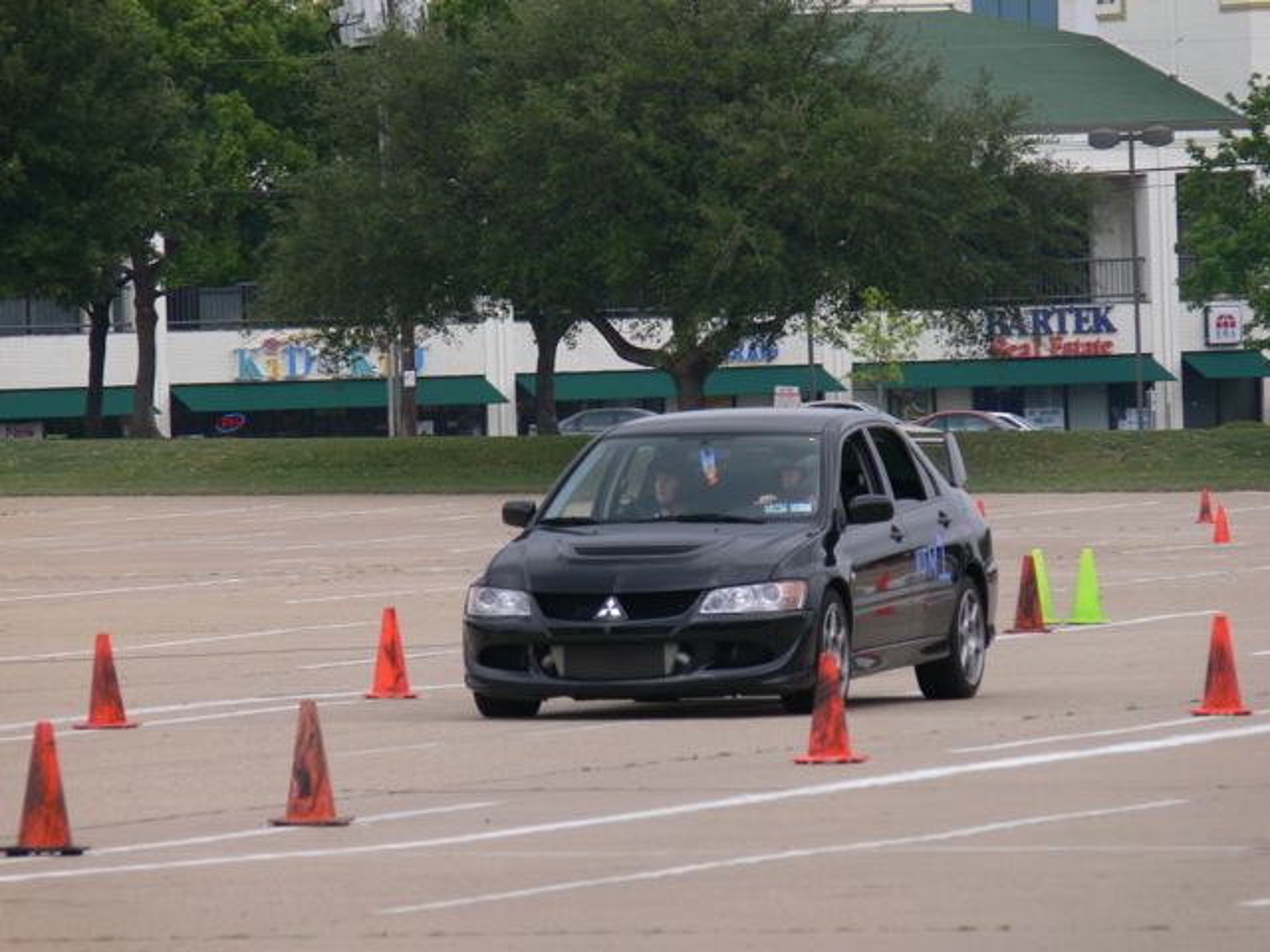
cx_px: 635
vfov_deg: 3.5
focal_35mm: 420
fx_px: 15409
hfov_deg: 4.7
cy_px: 476
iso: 100
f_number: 5
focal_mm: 88.8
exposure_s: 1/500
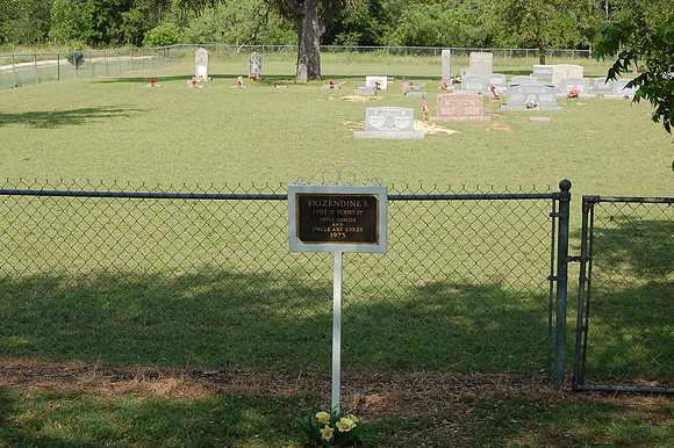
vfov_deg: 21.5
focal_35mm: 63
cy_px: 224
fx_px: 1179
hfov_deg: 31.9
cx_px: 337
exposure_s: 1/200
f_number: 10
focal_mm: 42
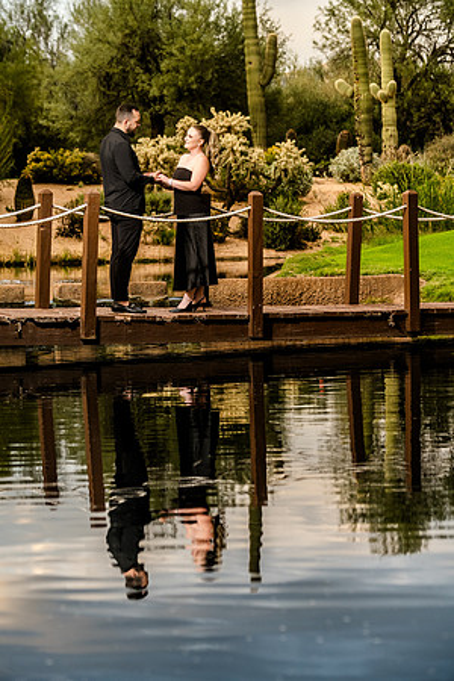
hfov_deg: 11.8
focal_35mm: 116
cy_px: 340
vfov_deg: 17.6
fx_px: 2194
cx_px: 227
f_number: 5.6
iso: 400
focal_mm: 116
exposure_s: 1/200
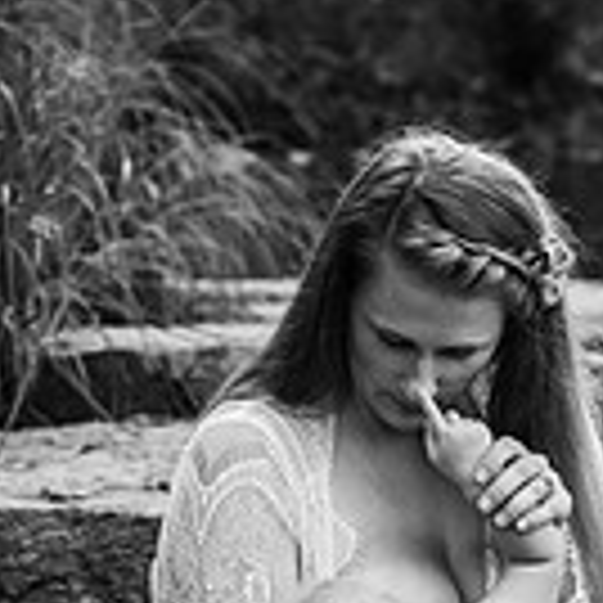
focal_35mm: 123
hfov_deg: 14.0
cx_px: 576
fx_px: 2424
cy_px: 477
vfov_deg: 14.1
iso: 500
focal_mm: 43
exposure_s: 1/1000
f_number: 2.8
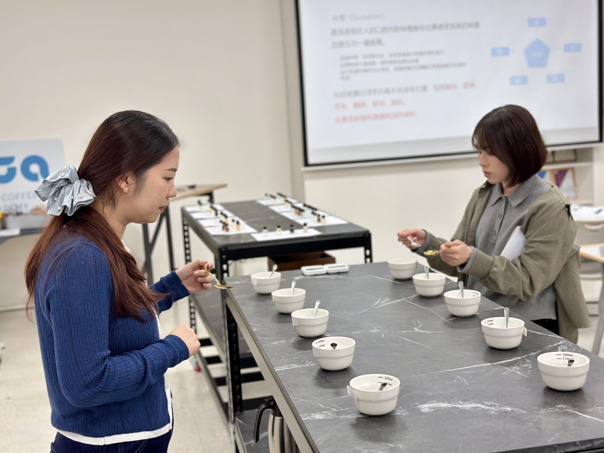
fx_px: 838
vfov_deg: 30.3
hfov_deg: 39.7
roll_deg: +3.5
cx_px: 302
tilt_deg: -8.1
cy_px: 226
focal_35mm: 48
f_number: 1.78
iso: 64
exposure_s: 1/149
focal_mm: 6.86
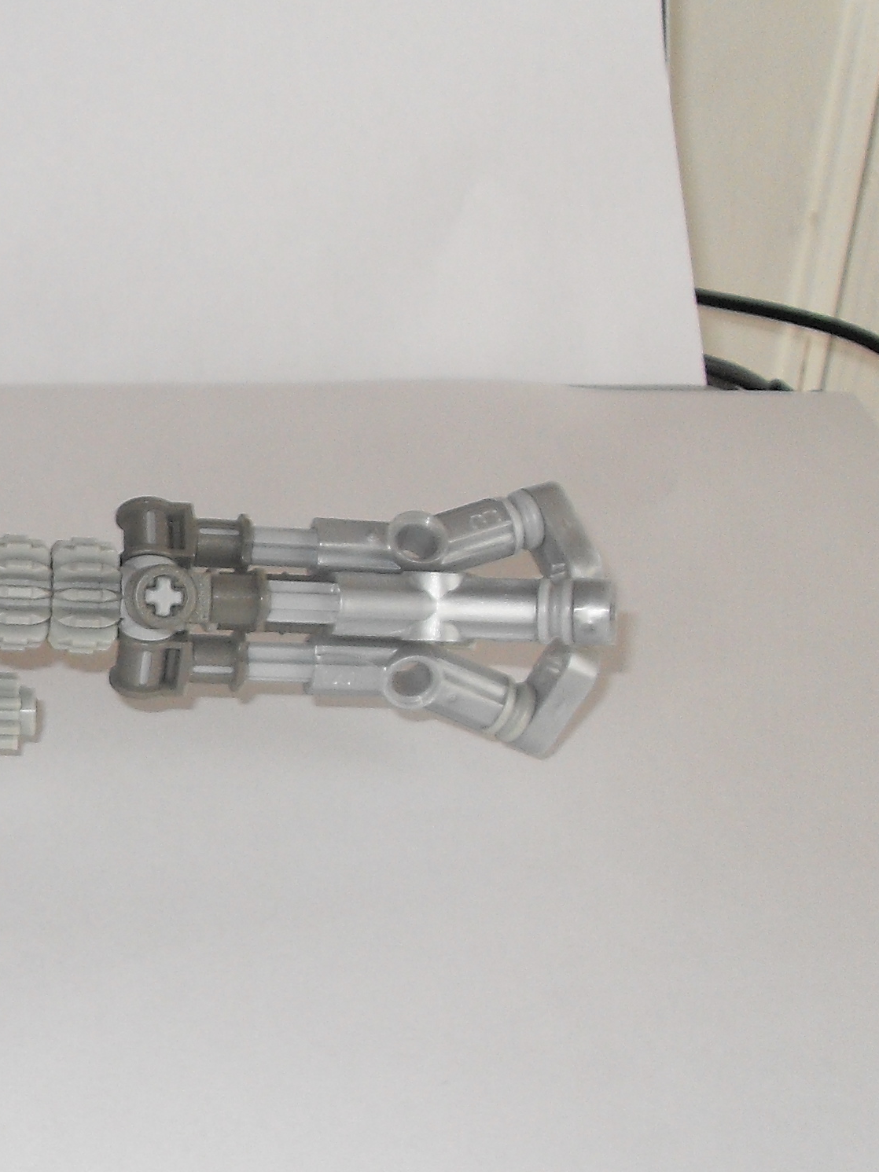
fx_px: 2743
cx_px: -248
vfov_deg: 24.0
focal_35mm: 81
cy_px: 763
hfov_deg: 17.2
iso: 100
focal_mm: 6.3
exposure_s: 1/45
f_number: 2.8
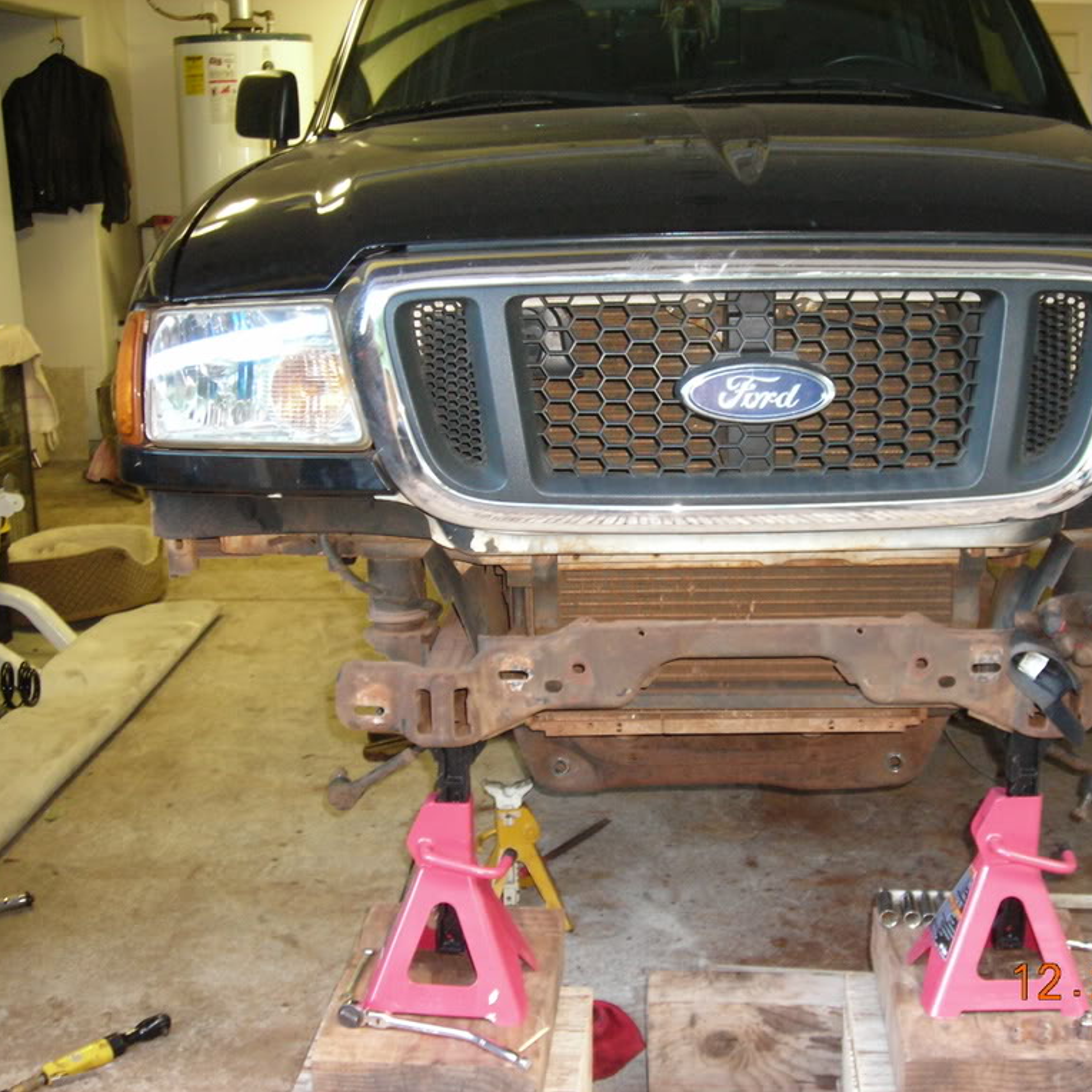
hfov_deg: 37.4
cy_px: 547
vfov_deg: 37.6
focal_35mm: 45
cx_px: 649
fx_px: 1606
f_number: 3.2
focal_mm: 6.3
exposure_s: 1/17.2
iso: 200
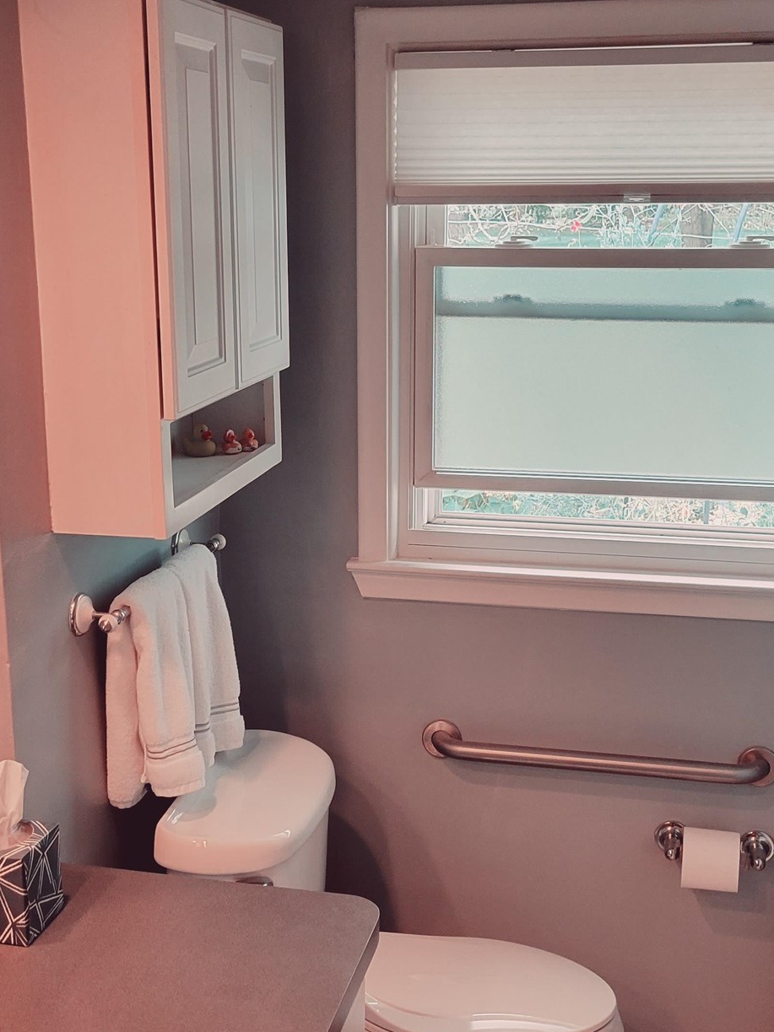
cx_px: 381
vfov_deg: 38.9
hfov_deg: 29.7
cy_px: 579
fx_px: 1461
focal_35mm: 49
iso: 200
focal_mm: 5.4
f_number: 1.8
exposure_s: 1/120
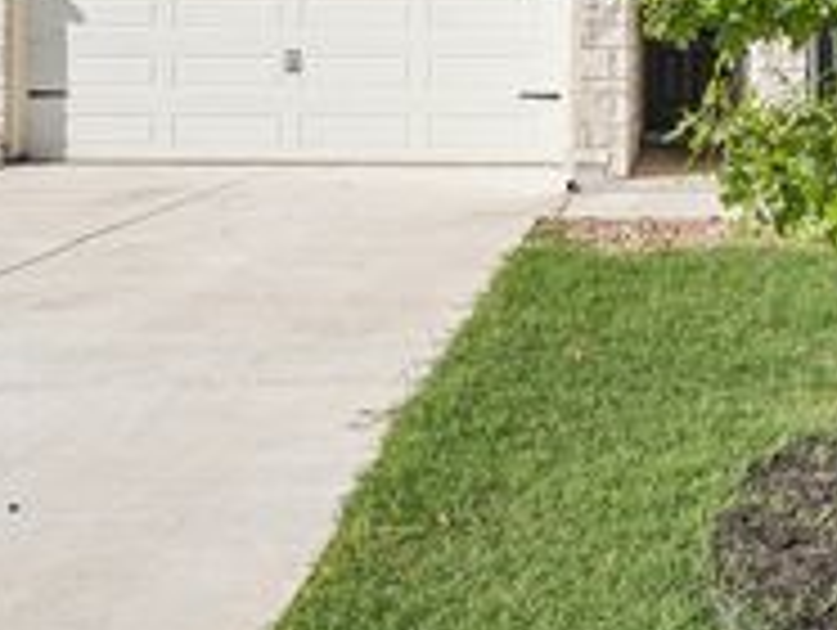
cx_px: 662
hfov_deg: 37.4
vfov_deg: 28.2
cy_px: 34
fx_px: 1193
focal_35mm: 49
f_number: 8
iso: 400
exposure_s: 1/1250
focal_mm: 19.1
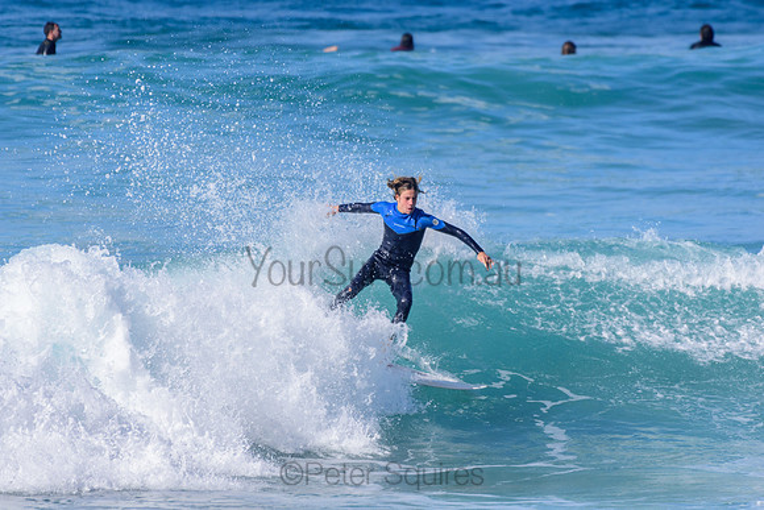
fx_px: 15920
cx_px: 382
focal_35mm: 750
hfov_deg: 2.7
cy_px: 255
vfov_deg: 1.8
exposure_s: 1/2000
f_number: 5.6
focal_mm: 500
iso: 250
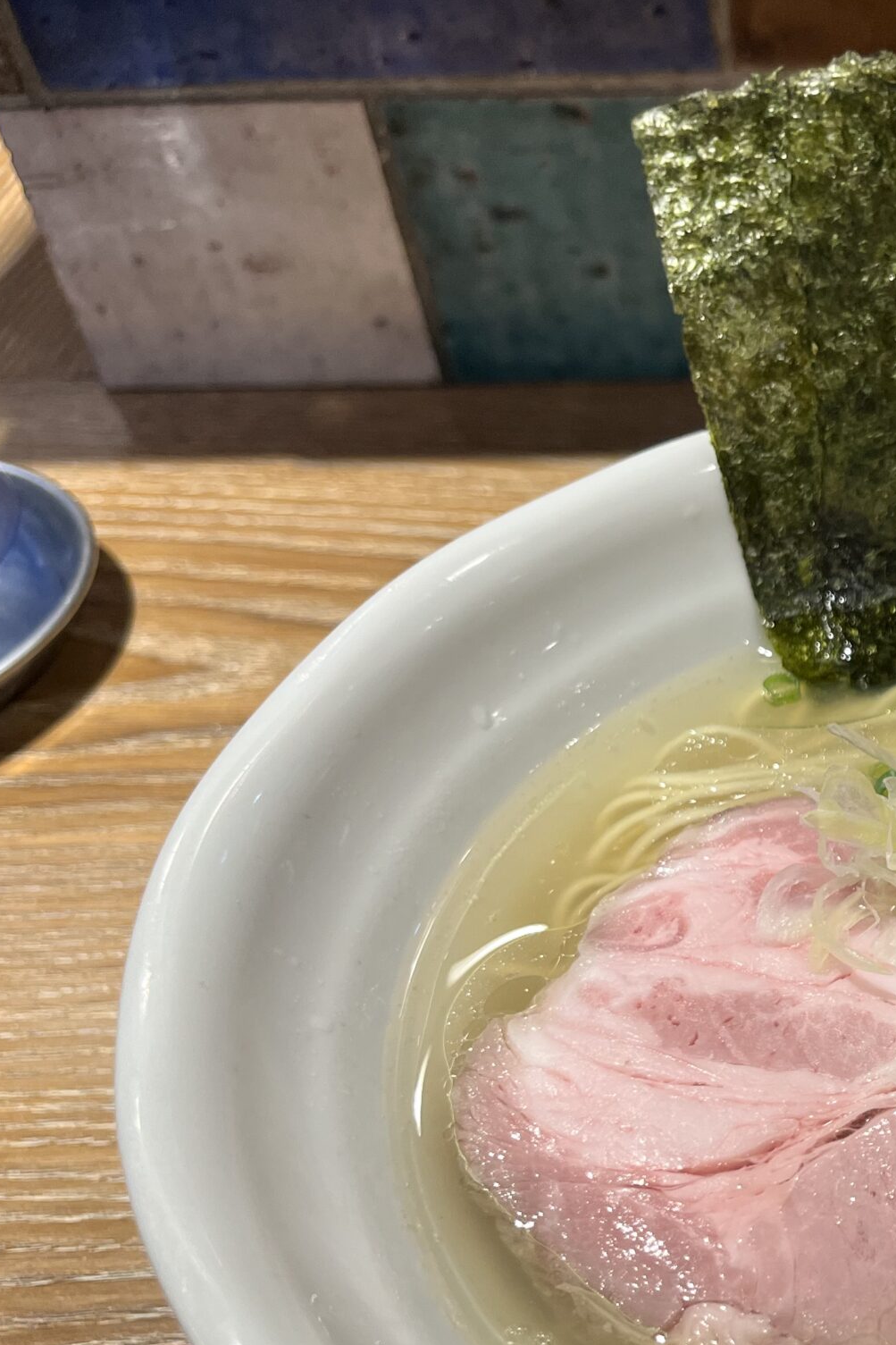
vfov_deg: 42.4
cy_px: 853
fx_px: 1718
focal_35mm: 46
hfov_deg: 25.7
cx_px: 1122
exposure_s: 1/100
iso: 80
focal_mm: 5.1
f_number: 1.6
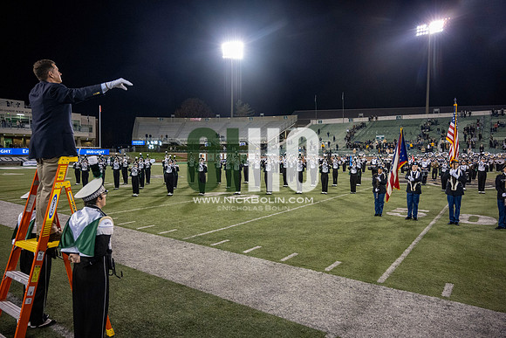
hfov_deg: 73.7
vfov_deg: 53.2
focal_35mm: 24
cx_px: 253
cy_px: 169
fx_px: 337
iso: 2500
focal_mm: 24
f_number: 4
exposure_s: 1/500
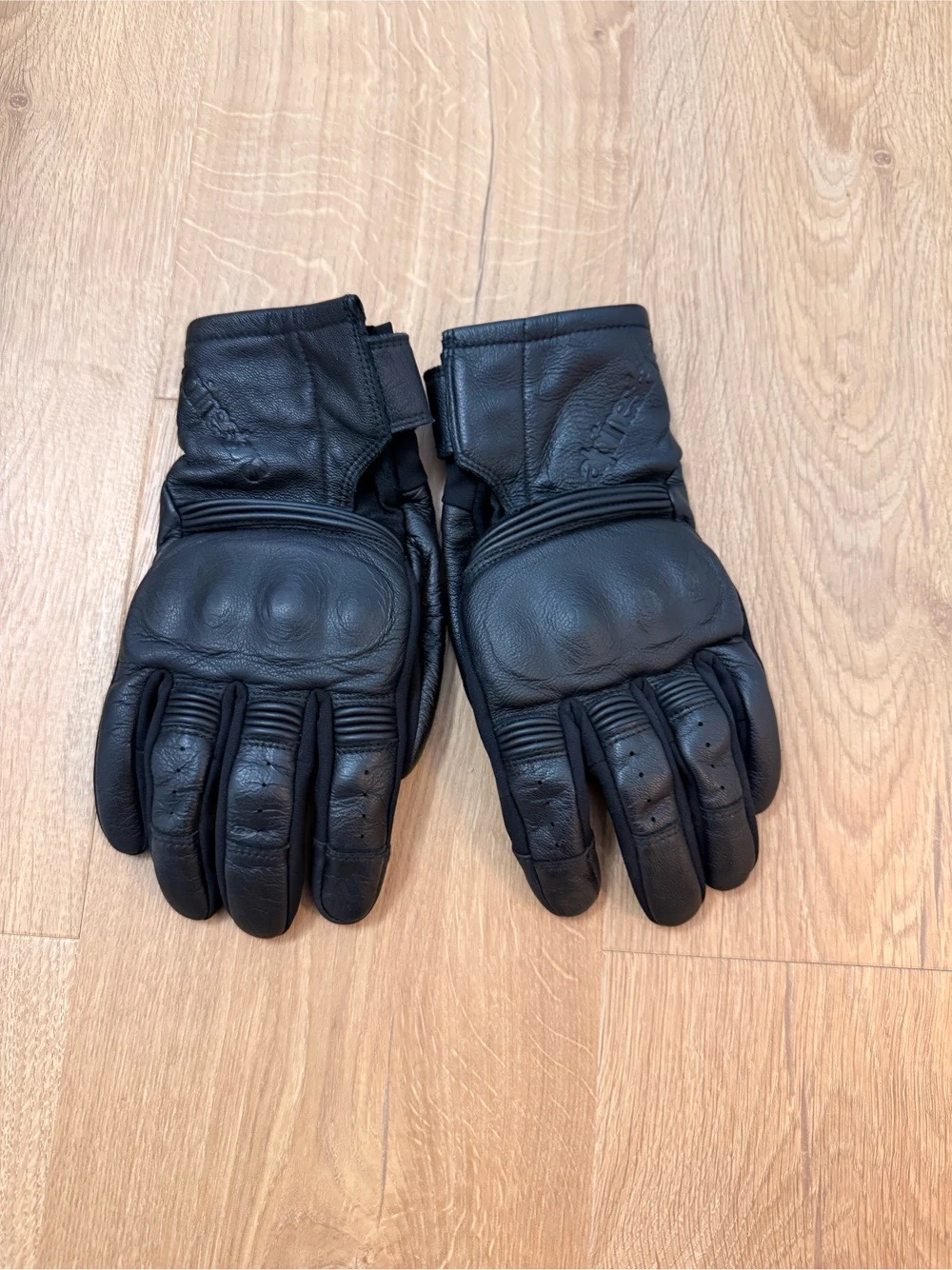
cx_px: 476
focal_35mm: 24
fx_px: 880
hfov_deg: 56.8
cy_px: 635
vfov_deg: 71.6
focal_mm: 6.76
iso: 500
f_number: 1.78
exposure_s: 1/60
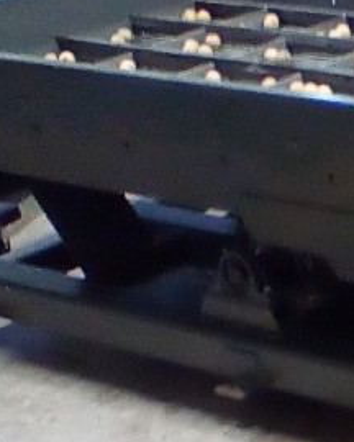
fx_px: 1467
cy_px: 444
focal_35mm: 112
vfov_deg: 16.8
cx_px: 683
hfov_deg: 12.3
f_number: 2.4
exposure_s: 1/20
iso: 229
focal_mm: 2.38
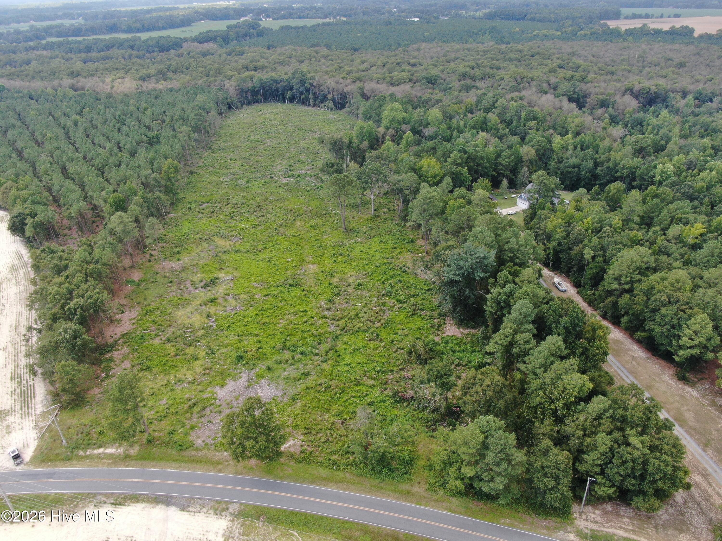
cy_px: 270
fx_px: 501
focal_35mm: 24
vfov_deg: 56.8
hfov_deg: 71.6
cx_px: 361
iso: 100
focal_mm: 4.39
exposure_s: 1/240
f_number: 2.8
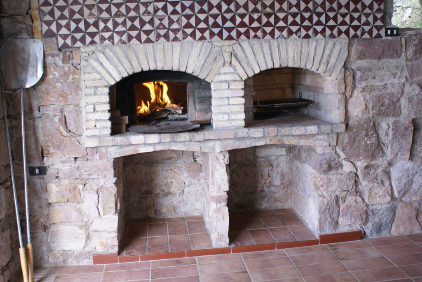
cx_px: 211
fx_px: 423
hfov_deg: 53.1
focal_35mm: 36
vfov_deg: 37.0
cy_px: 141
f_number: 4.5
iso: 160
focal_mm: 24
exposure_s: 1/40
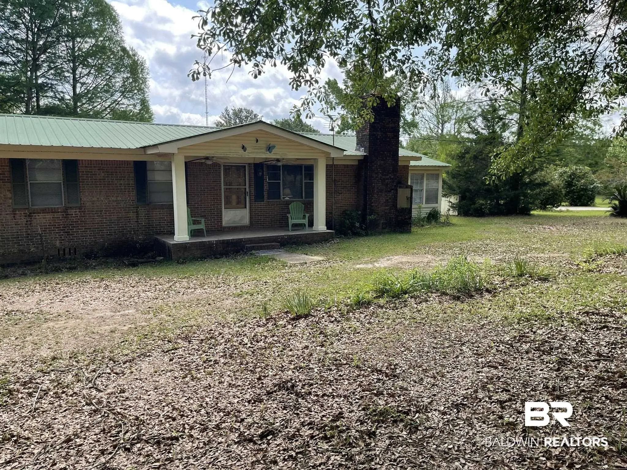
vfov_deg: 54.9
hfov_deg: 69.4
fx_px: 453
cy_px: 235
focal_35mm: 25
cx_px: 314
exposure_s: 1/1087
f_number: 1.6
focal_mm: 5.1
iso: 32
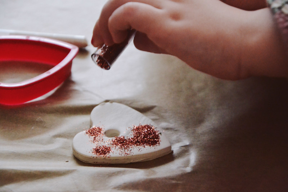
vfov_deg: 8.7
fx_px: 1260
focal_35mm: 158
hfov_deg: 13.0
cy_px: 96
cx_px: 144
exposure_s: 1/30
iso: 3200
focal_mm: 105
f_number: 5.6
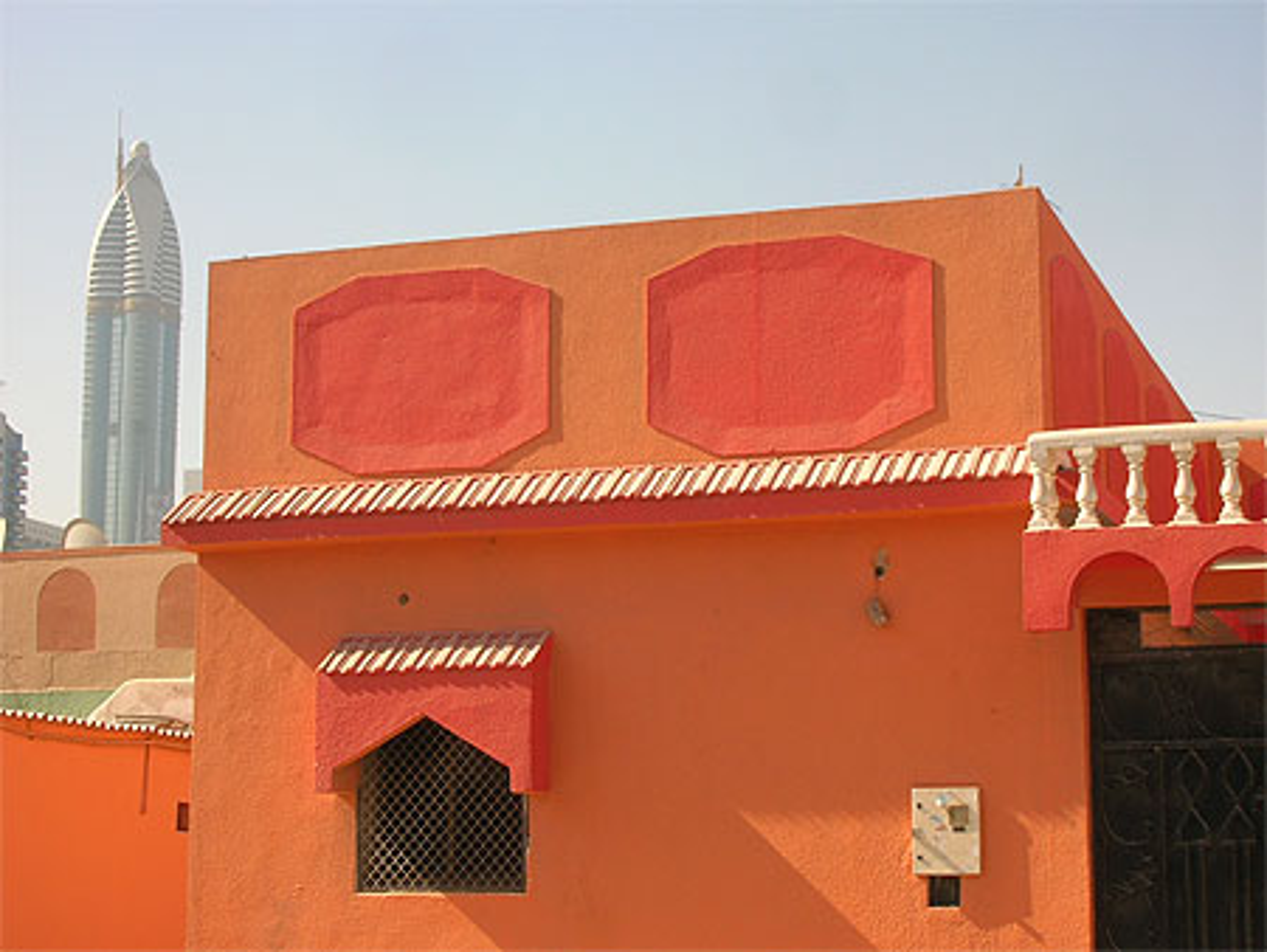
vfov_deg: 22.3
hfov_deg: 29.4
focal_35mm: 66
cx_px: 634
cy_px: 476
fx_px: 2417
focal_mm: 11
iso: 50
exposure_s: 1/160
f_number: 6.4
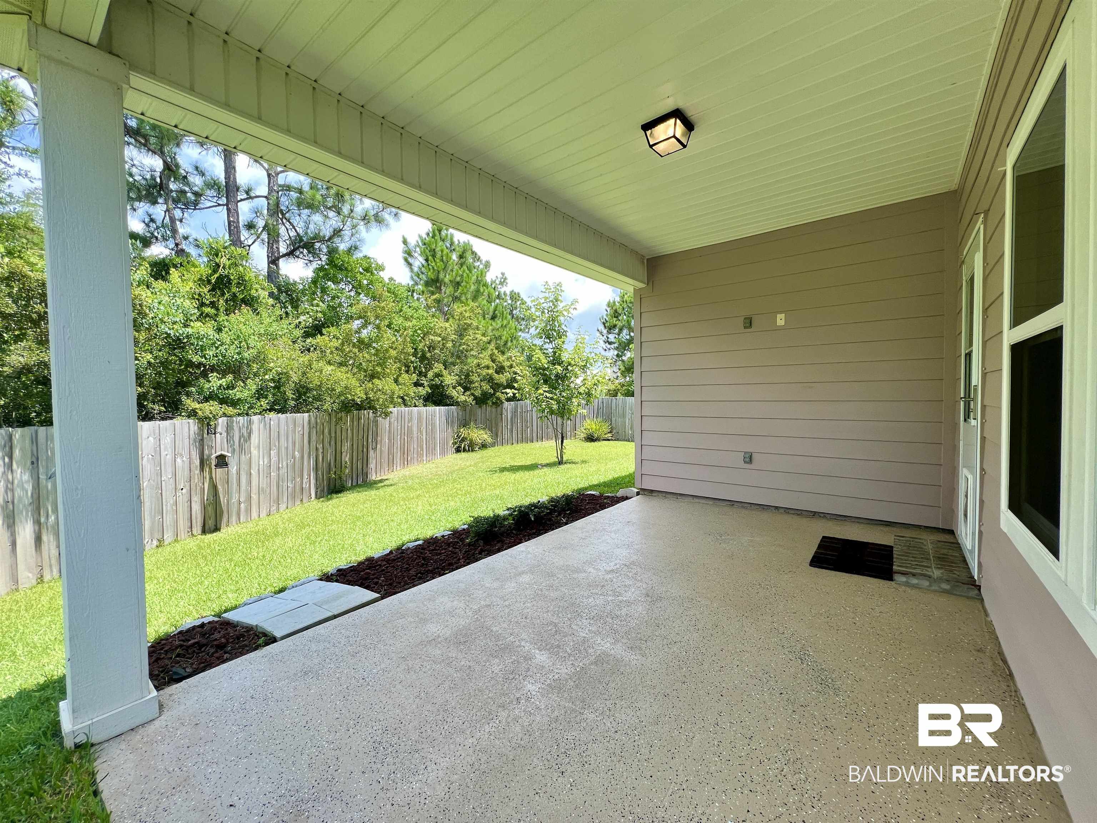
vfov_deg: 89.9
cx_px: 548
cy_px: 412
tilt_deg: -2.2
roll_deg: +0.4
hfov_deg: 106.2
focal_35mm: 13
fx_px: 412
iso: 32
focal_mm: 1.57
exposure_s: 1/344
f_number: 1.8
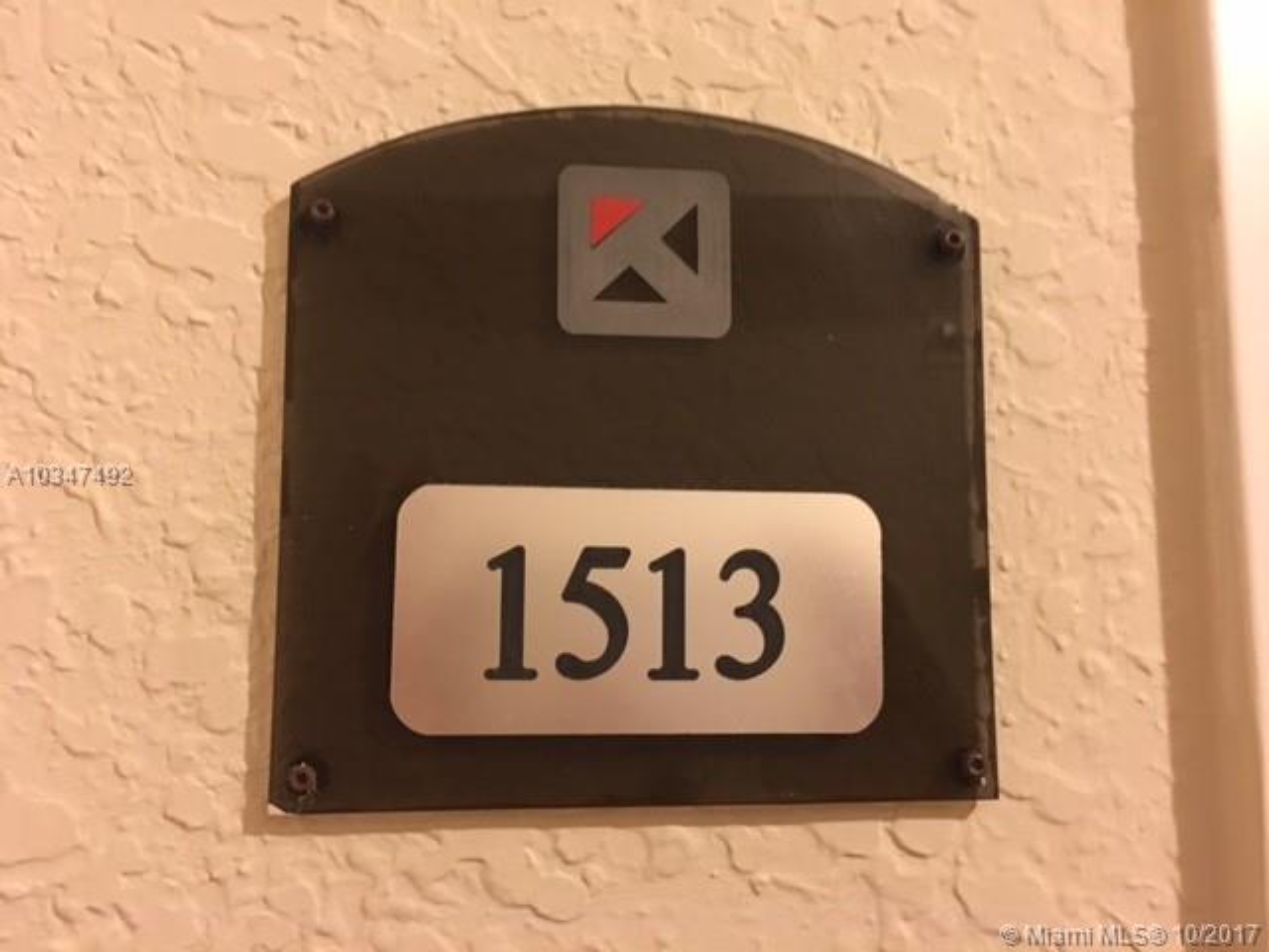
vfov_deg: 48.2
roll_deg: -0.1
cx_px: 634
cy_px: 476
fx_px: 1063
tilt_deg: +7.5
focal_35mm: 29
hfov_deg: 61.7
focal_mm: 4.15
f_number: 2.2
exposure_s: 1/4
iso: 125
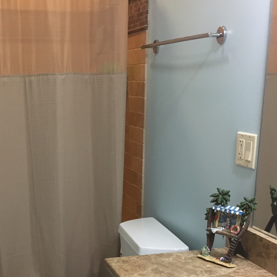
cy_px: 220
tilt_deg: -17.4
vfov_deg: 30.4
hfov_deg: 30.7
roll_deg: -0.3
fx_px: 498
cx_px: 77
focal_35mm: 55
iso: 80
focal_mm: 4.15
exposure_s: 1/30
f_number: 2.2
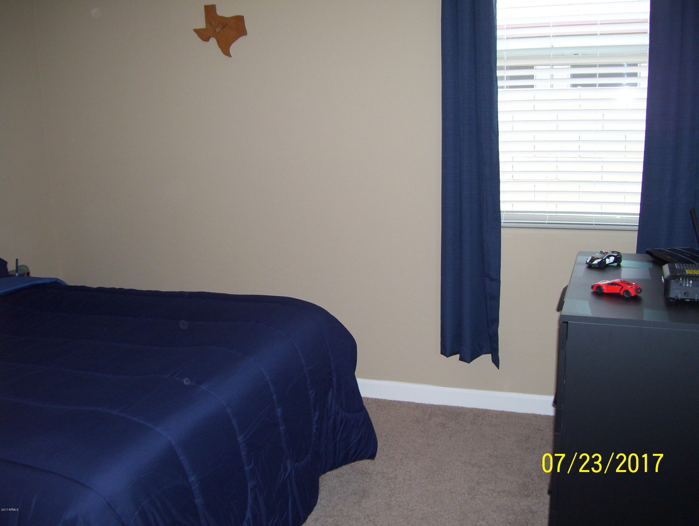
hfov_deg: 51.3
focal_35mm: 36
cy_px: 263
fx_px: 728
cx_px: 350
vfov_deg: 39.7
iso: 125
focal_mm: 6
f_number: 2.7
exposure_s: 1/60
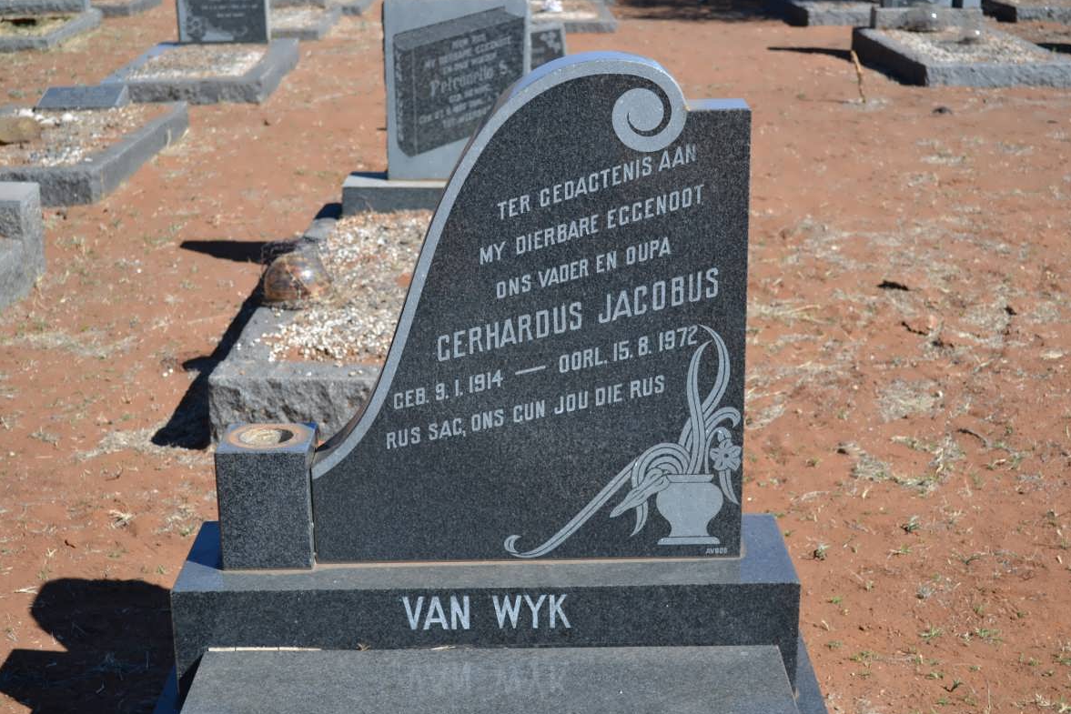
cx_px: 544
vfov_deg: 25.3
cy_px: 360
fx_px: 1592
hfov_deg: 37.2
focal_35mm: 54
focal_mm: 35
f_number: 5.6
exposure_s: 1/125
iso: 110
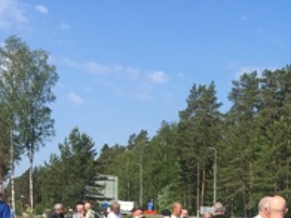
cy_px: 275
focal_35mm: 74
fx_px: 622
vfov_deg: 18.6
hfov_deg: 24.3
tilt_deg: -5.8
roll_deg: -2.0
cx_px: 334
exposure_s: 1/1221
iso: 25
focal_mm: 4.15
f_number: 2.2
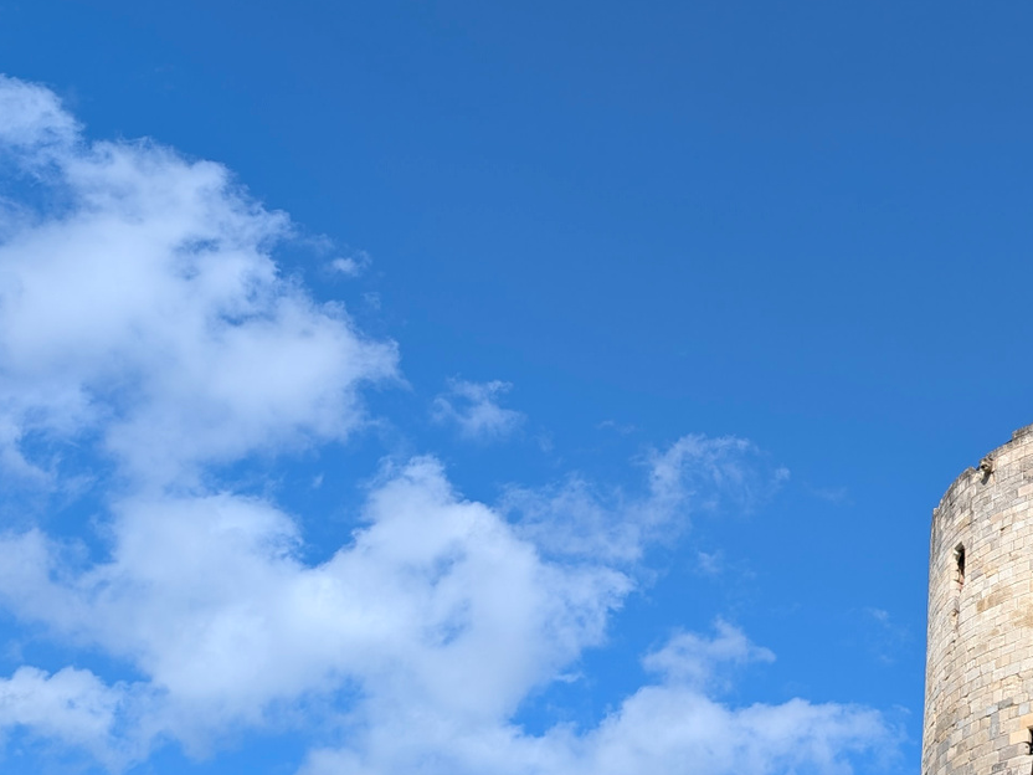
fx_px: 1552
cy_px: 309
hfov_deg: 34.7
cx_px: 931
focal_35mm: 52
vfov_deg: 28.0
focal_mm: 6.9
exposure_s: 1/1241
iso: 22
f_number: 1.68
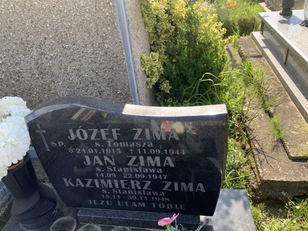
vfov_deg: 53.1
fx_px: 231
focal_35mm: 26
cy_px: 116
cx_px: 154
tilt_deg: -32.5
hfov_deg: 67.3
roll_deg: +6.9
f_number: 1.8
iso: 25
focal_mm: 4.25
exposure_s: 1/384
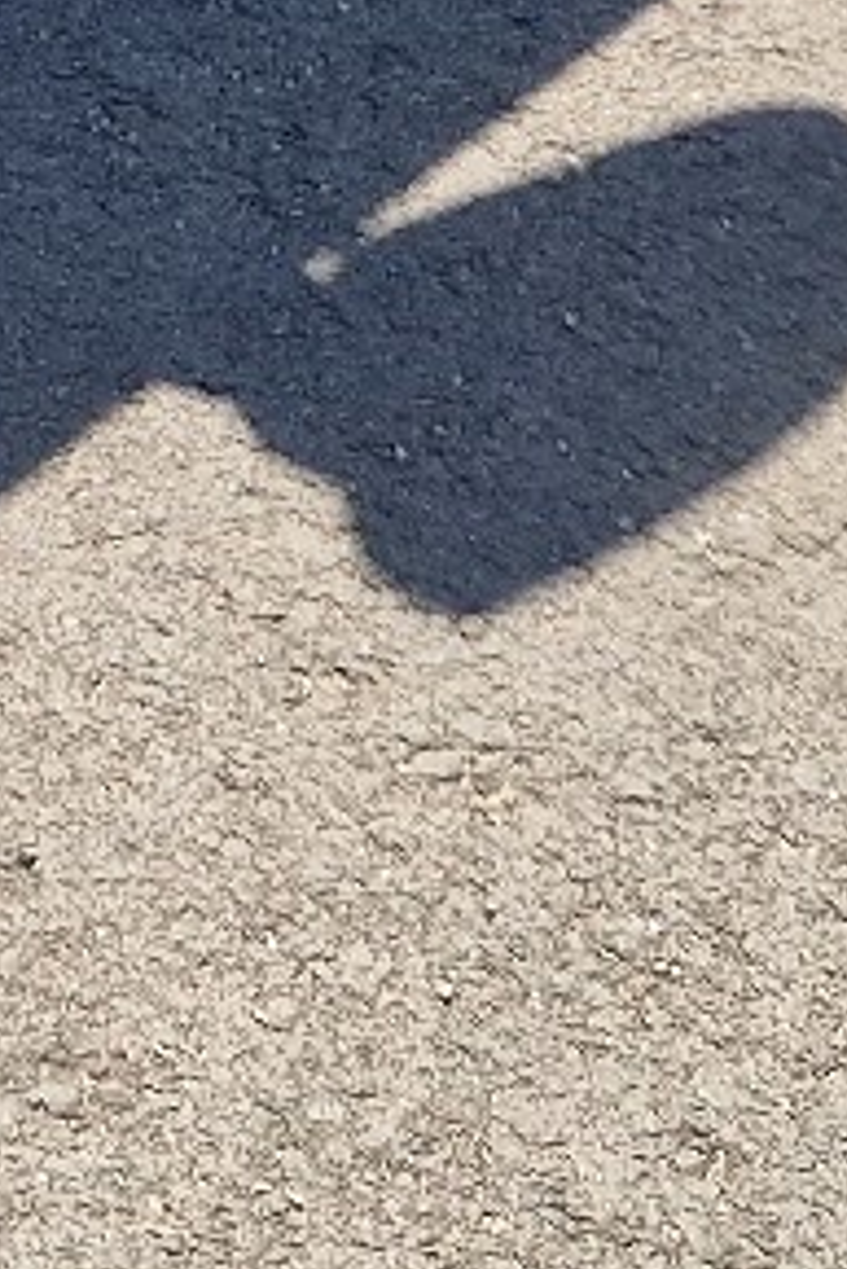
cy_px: -1809
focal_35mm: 159
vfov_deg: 10.9
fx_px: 5604
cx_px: -1224
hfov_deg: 8.0
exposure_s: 1/714
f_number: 1.8
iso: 50
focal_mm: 5.4
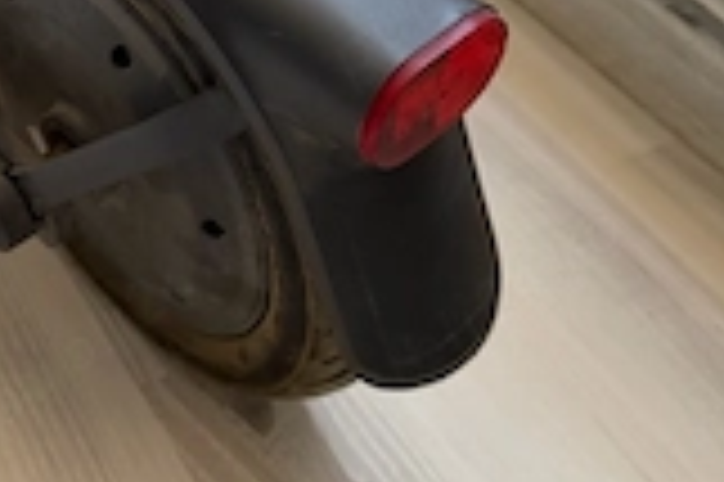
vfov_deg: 21.2
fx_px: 1246
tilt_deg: -34.9
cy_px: 23
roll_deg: -9.6
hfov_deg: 32.0
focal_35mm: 62
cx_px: 216
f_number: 1.78
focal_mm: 6.76
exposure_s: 1/60
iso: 400
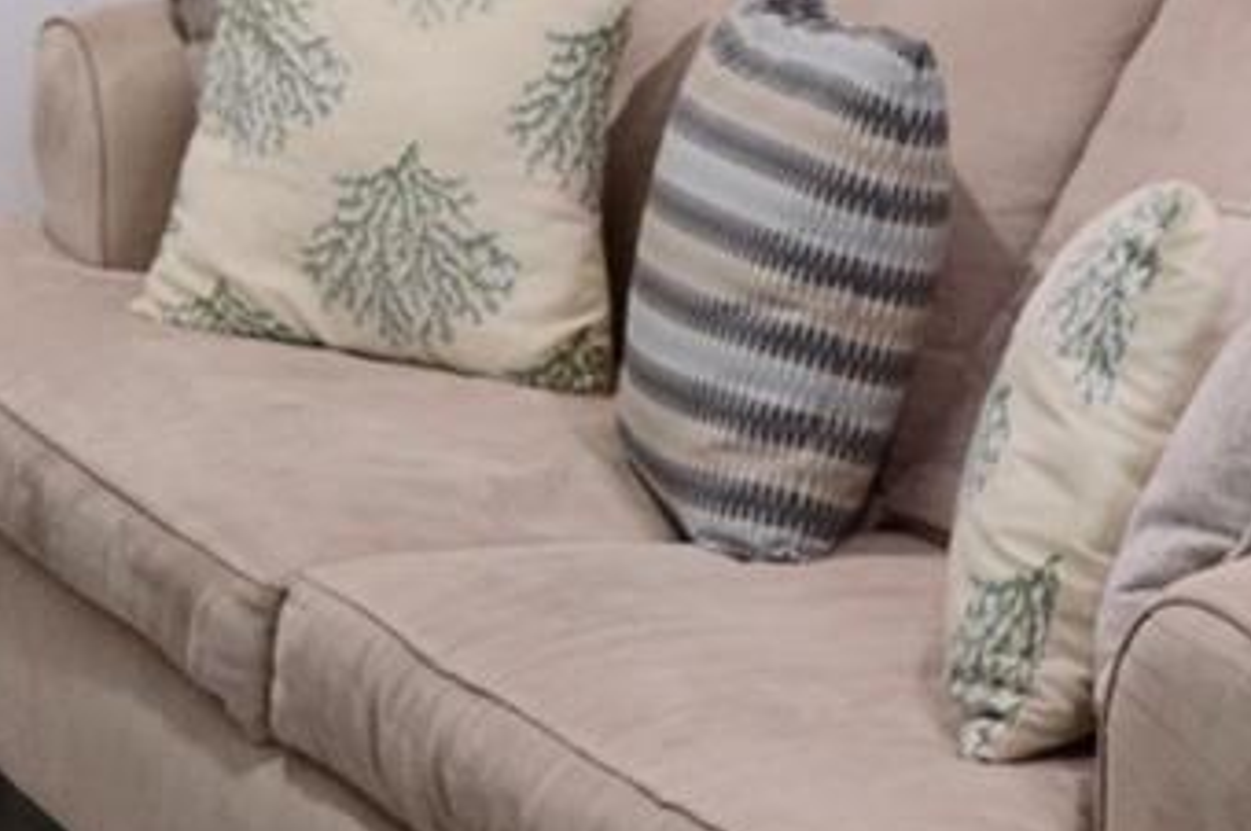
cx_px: 809
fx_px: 5150
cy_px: -636
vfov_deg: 8.9
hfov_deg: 13.8
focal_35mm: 148
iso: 400
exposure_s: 1/80
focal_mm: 21
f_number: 3.8
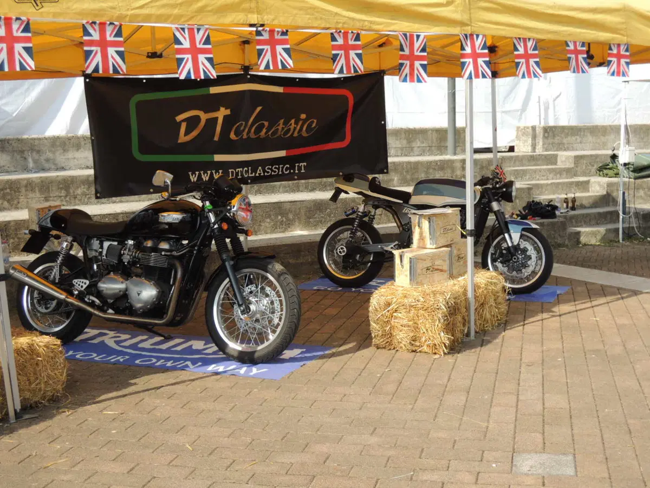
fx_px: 939
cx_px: 325
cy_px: 244
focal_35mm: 50
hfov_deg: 38.2
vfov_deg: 29.1
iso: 100
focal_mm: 9
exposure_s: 1/500
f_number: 3.7
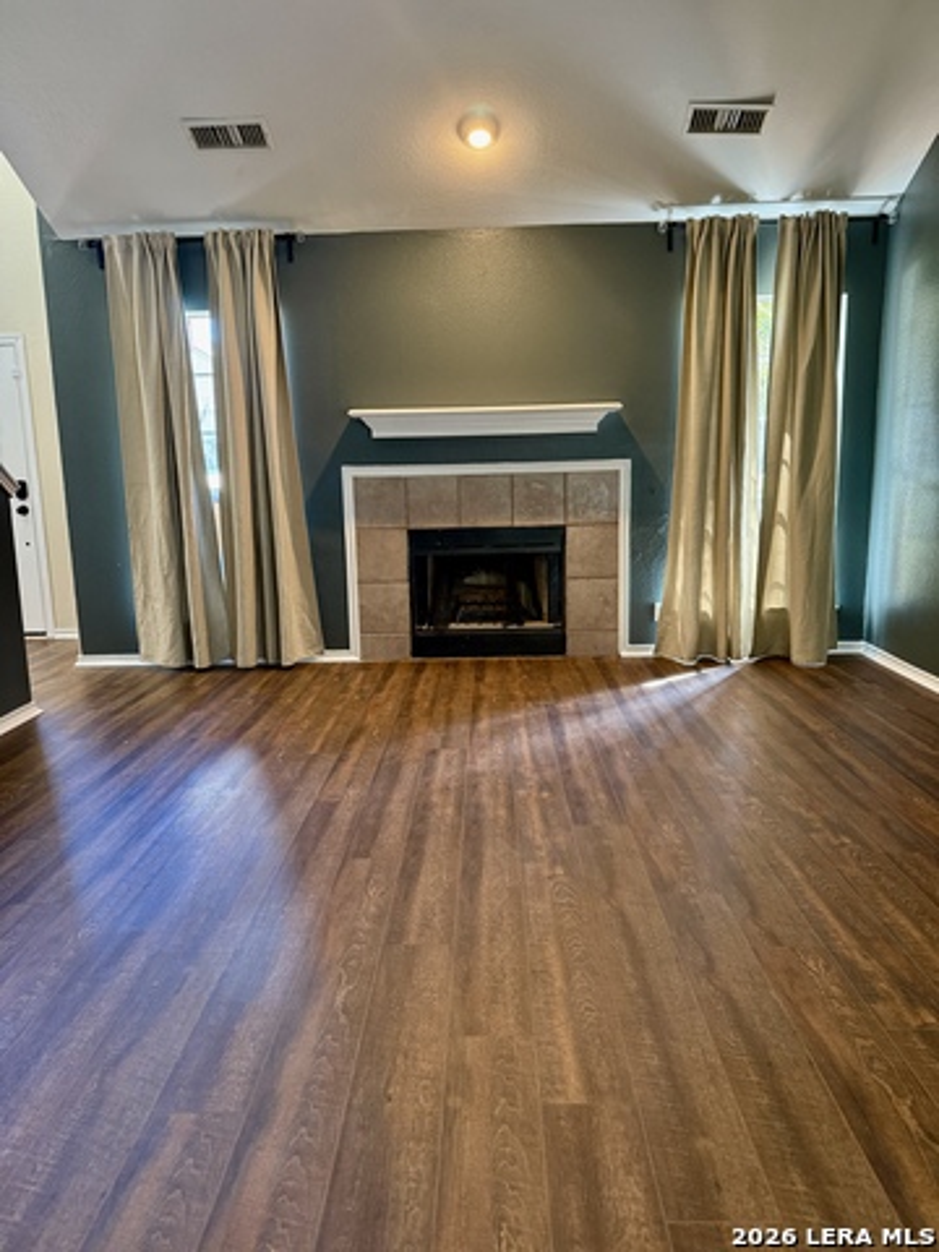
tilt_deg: -8.6
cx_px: 470
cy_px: 626
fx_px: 868
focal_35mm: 24
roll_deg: +1.8
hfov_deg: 56.8
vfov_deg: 71.6
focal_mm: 6.76
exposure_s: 1/60
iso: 400
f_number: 1.78
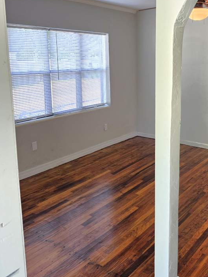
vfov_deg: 52.1
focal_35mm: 35
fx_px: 280
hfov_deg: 39.8
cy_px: 104
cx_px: 151
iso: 50
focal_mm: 6.5
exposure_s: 1/120
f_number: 1.4
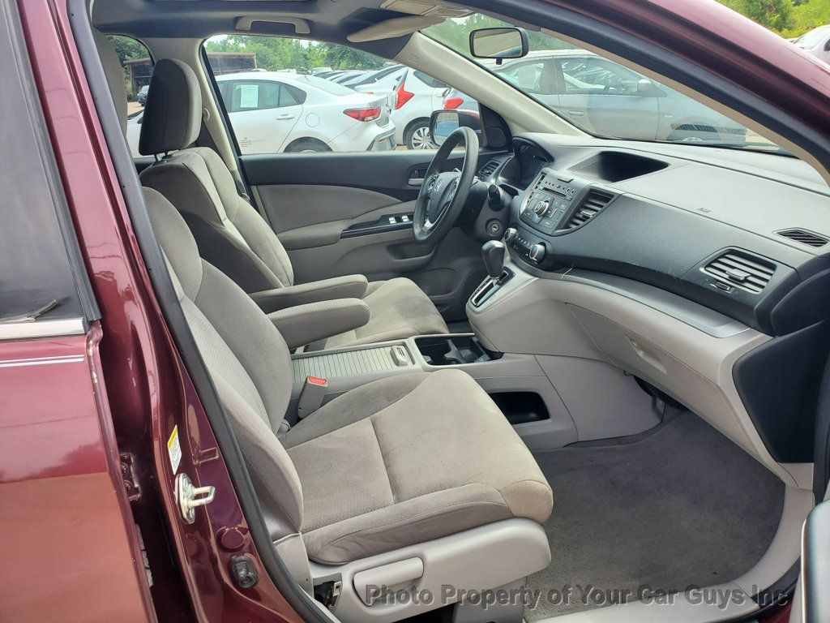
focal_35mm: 26
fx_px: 623
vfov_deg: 53.1
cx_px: 415
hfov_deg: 67.3
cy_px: 312
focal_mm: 4.3
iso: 50
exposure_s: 1/413
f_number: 2.4
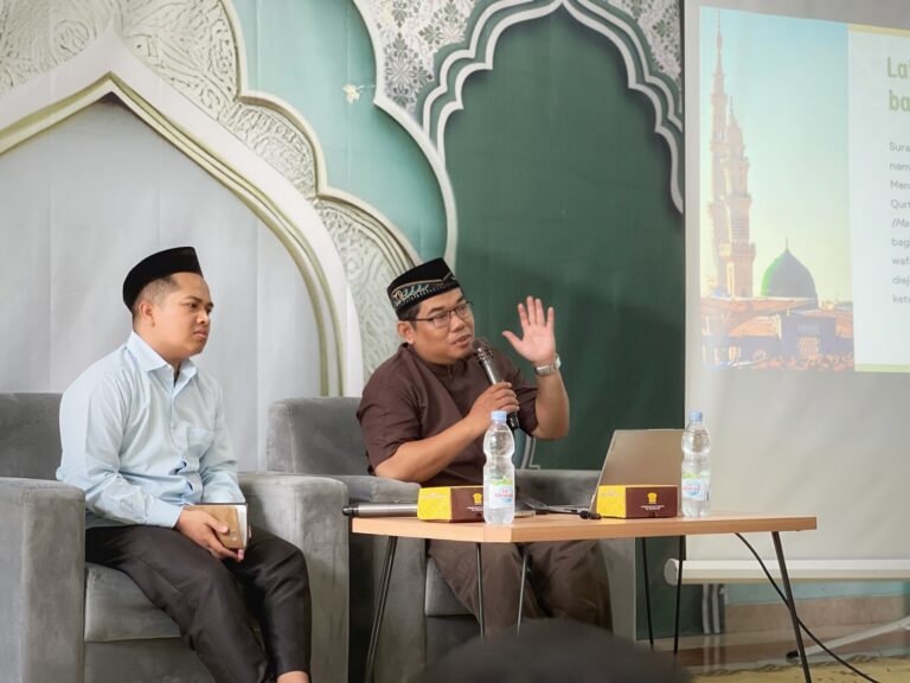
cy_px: 342
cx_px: 455
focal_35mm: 77
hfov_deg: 25.3
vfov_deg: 19.1
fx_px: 2024
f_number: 2.8
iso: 400
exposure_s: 1/40
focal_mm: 9
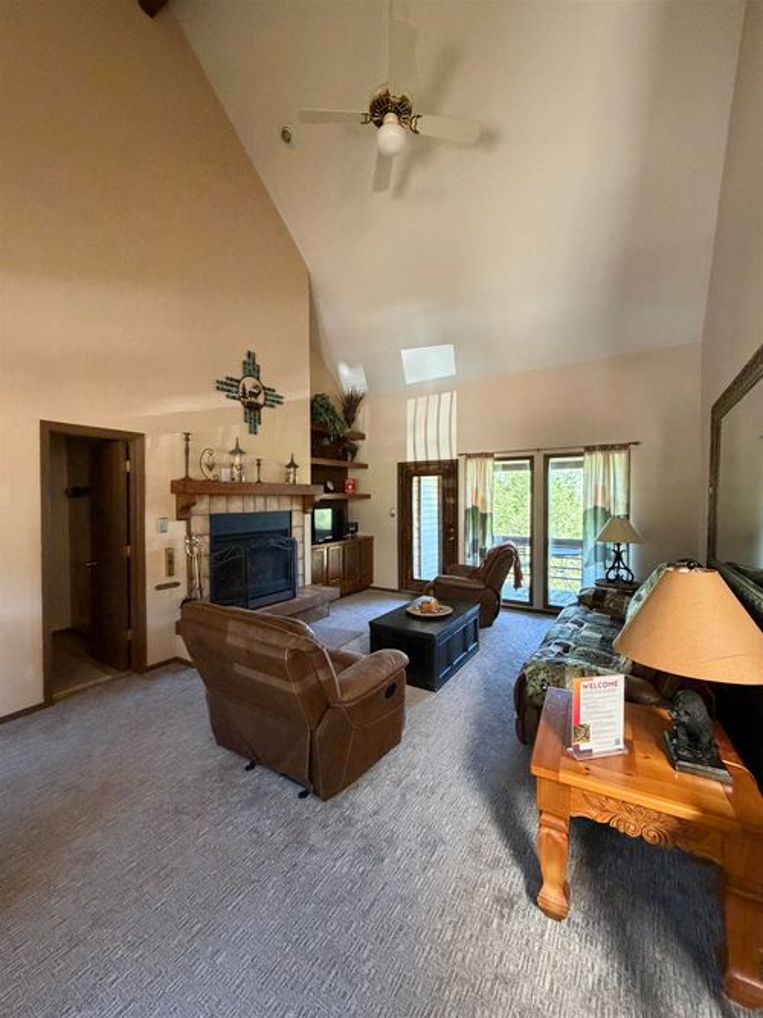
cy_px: 509
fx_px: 412
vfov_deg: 102.1
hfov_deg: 85.7
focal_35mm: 14
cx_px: 382
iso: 500
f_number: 2.2
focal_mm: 2.22
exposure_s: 1/60
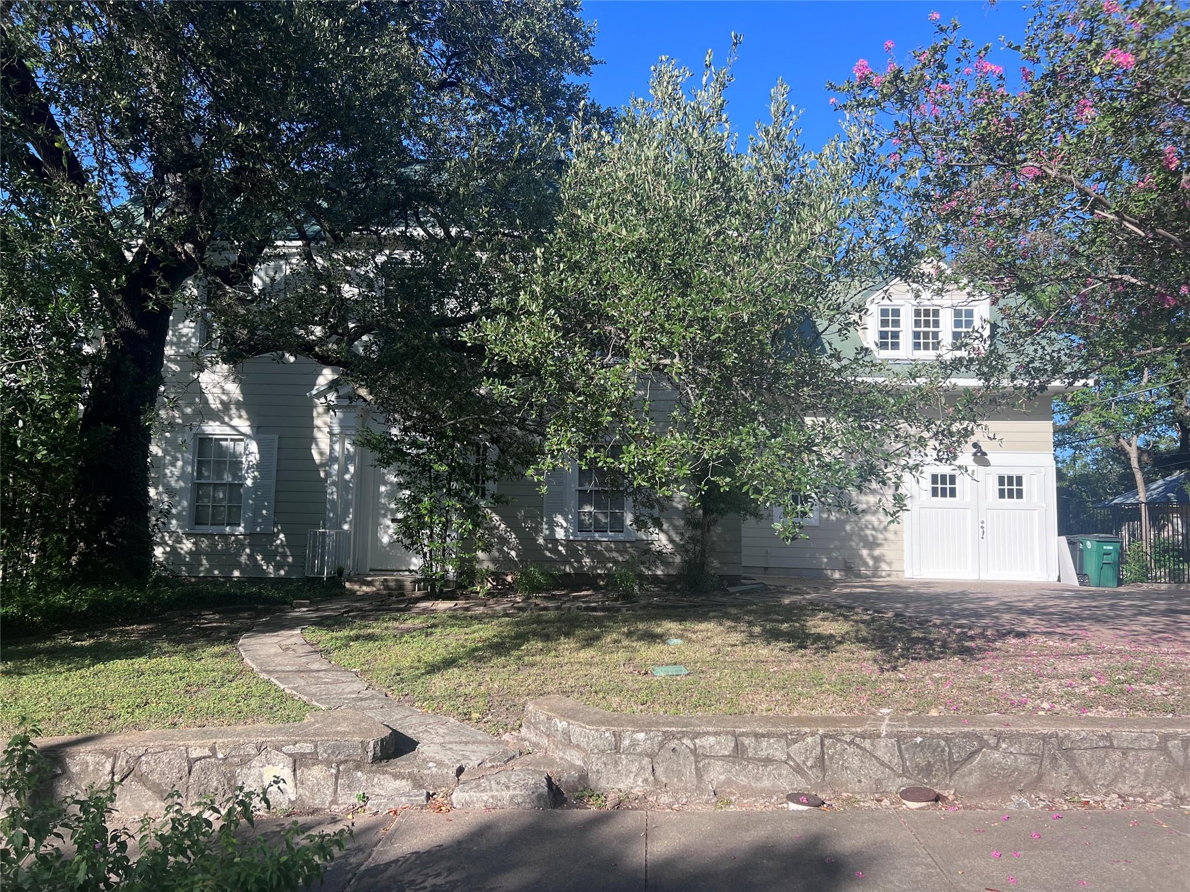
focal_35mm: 26
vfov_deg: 53.1
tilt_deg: +4.1
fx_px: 894
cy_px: 446
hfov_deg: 67.3
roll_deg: -1.1
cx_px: 595
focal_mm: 5.7
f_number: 1.5
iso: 50
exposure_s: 1/2045
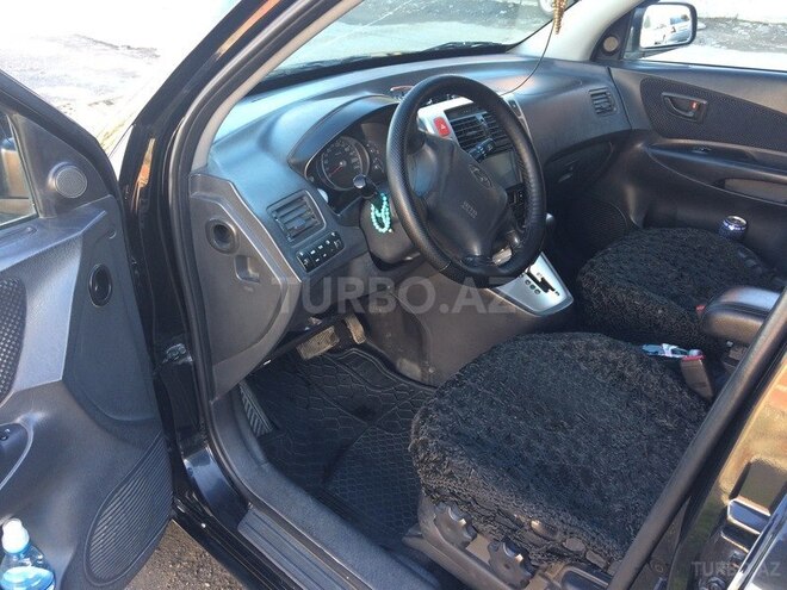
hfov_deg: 61.7
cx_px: 394
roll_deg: +0.1
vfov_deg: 48.2
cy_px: 295
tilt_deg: -32.8
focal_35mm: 29
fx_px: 659
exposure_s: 1/50
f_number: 2.2
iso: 50
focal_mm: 4.15
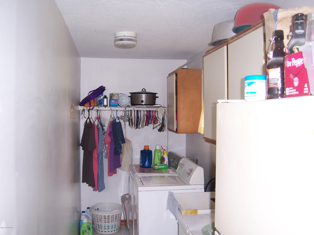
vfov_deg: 39.7
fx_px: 327
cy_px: 118
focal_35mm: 36
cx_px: 157
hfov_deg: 51.4
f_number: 3
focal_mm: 6
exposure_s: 1/60
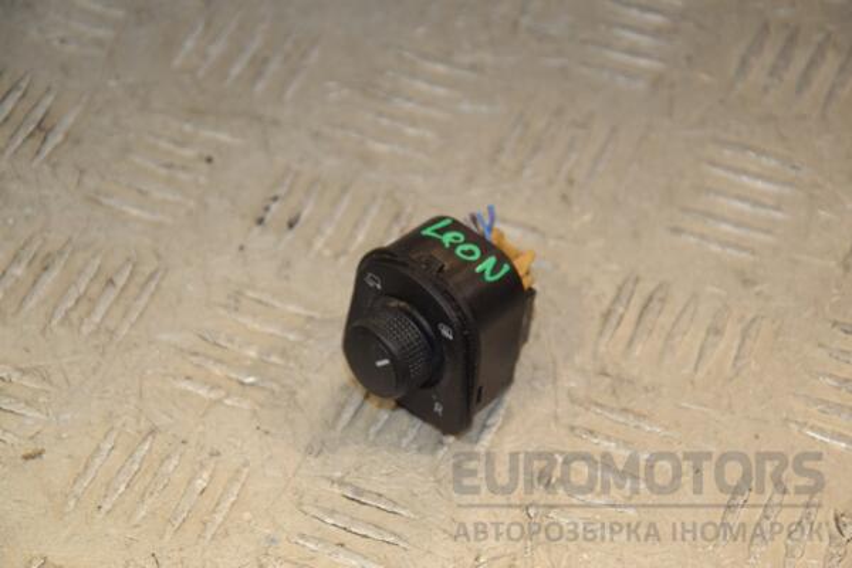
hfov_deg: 16.1
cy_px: 284
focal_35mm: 128
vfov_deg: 10.8
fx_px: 3017
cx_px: 426
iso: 800
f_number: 7.1
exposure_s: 1/200
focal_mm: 85
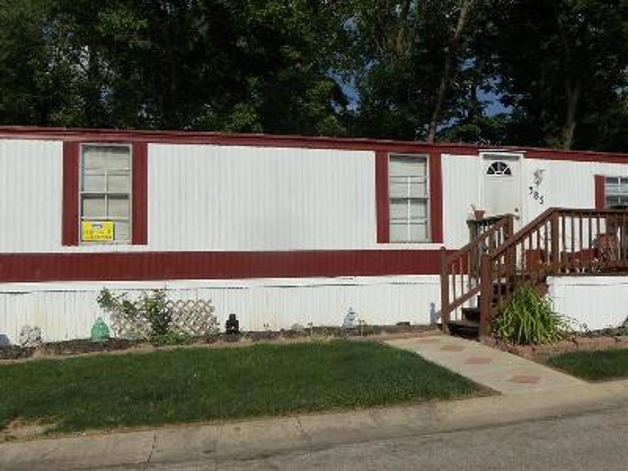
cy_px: 236
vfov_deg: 38.7
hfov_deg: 50.1
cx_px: 314
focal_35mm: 37
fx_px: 671
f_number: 9.2
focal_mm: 6.7
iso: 64
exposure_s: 1/400
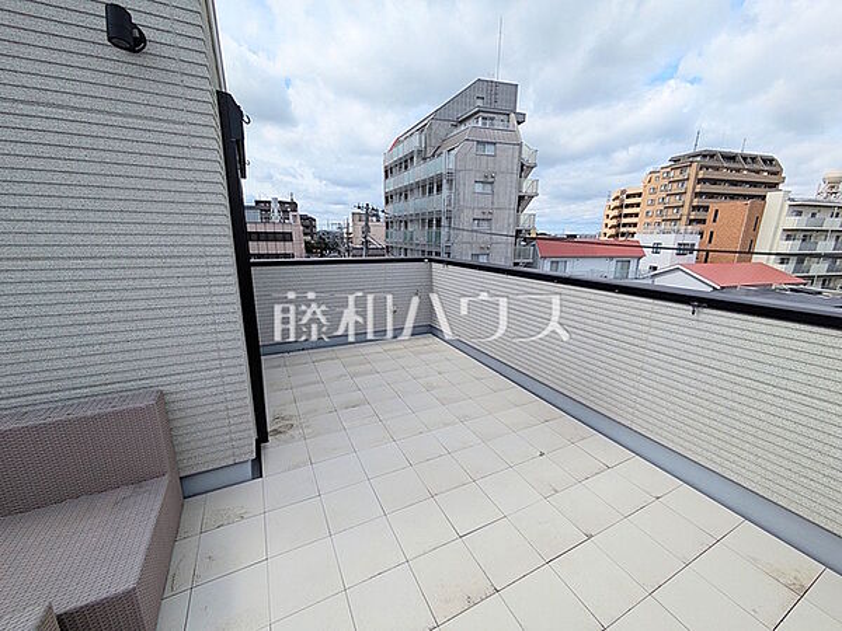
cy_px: 316
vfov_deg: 85.7
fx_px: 341
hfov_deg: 102.1
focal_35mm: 14
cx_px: 421
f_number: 2.2
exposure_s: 1/1783
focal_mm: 1.83
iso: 49
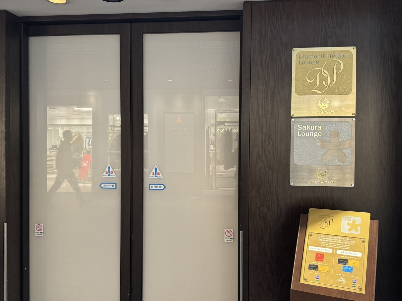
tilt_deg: -3.8
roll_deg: +0.9
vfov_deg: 56.8
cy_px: 150
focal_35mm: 24
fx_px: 279
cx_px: 201
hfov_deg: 71.6
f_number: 1.78
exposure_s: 1/50
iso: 250
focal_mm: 6.86
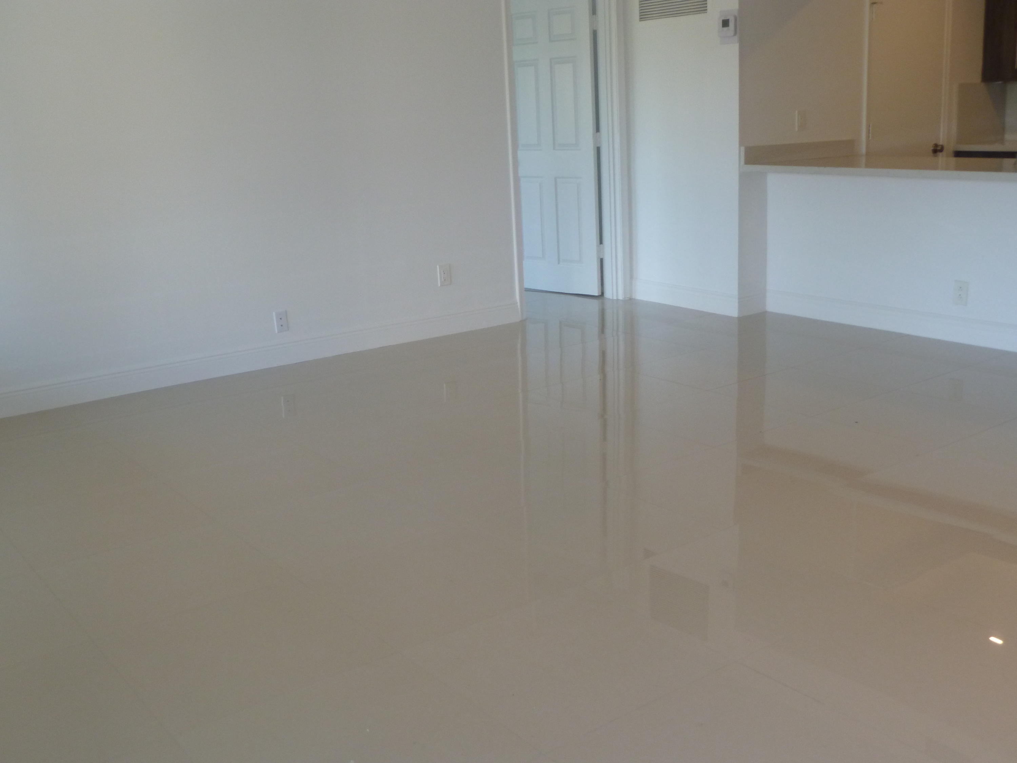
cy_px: 382
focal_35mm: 37
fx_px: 1087
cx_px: 508
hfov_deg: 50.1
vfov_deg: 38.7
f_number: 3.6
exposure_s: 1/30
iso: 160
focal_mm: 6.1
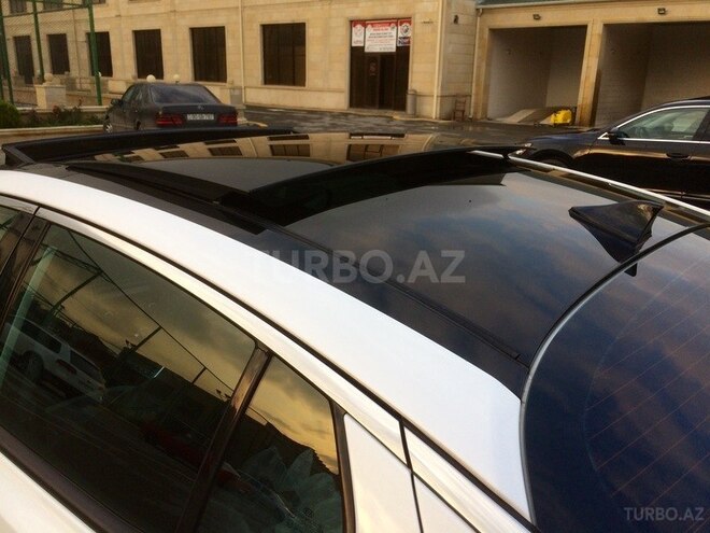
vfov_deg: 48.2
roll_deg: -1.9
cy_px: 266
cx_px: 355
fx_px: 595
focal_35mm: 29
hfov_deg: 61.7
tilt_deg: -17.4
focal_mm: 4.15
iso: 32
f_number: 2.2
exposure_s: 1/283
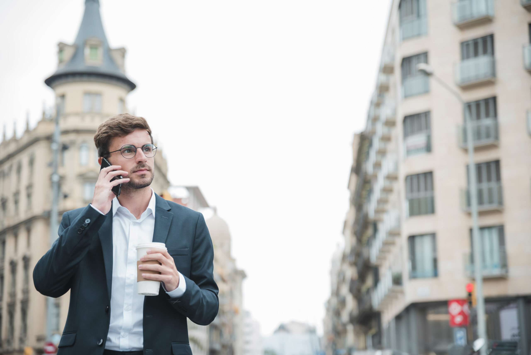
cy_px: 178
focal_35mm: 70
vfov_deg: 19.5
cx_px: 266
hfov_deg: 28.8
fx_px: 1033
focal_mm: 70
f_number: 2.8
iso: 50
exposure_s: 1/125
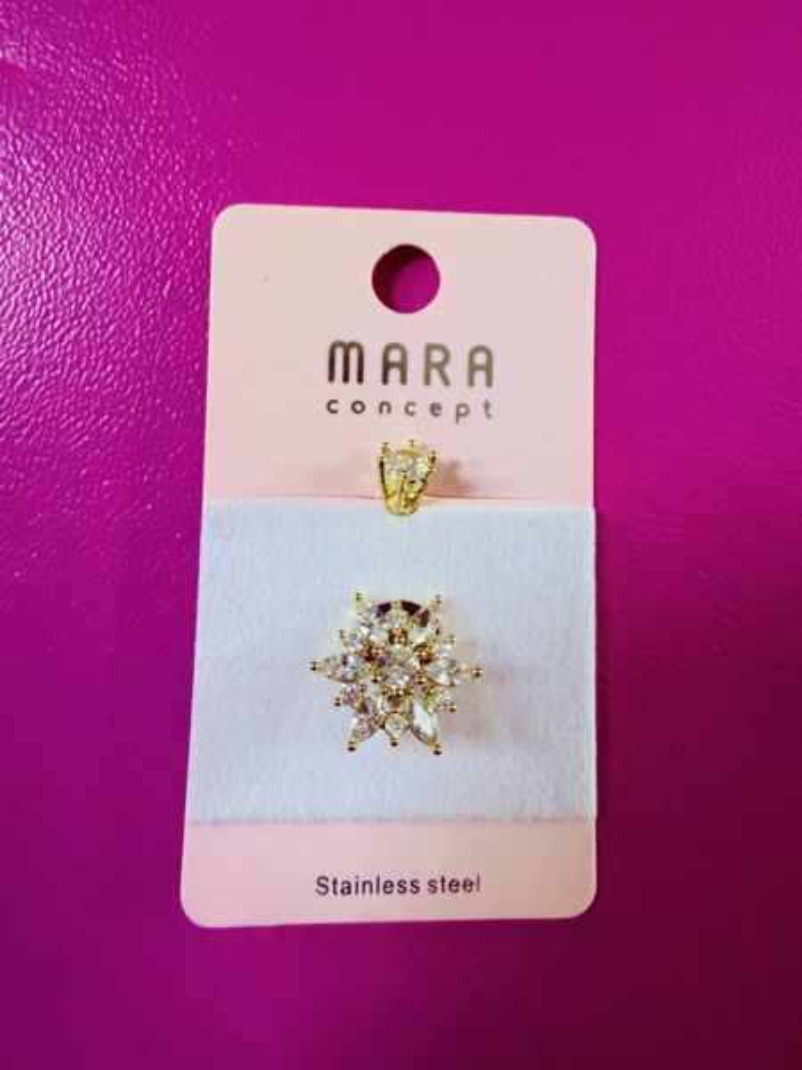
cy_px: 535
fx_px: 741
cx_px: 401
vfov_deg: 71.6
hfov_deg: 56.8
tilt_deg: -84.3
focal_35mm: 24
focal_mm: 2.22
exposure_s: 1/65
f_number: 2.2
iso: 320
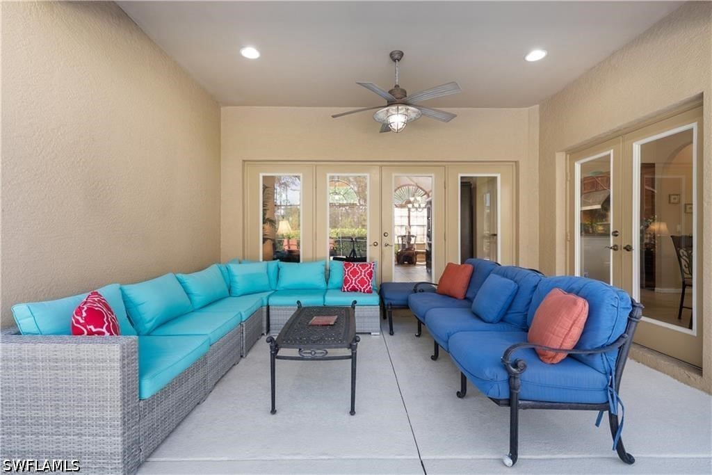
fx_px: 316
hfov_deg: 96.7
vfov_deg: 73.8
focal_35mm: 16
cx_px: 356
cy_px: 238
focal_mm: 16
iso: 200
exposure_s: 1/3
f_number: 9
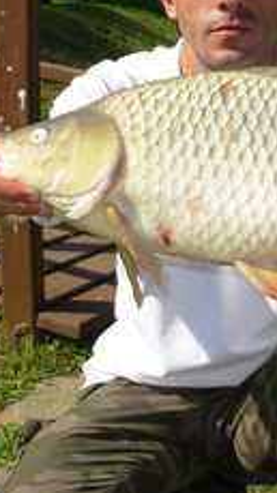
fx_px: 1178
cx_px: 232
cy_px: 138
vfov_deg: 23.5
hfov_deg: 13.3
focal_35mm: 90
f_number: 2.9
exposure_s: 1/1149
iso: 50
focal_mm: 6.3
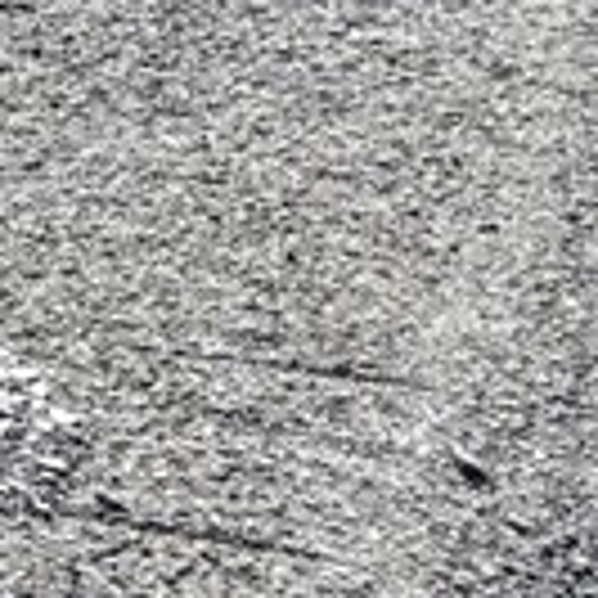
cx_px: -1659
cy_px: -969
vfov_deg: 11.0
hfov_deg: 8.6
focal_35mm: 125
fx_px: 2443
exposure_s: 1/100
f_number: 9
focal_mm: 12
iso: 100
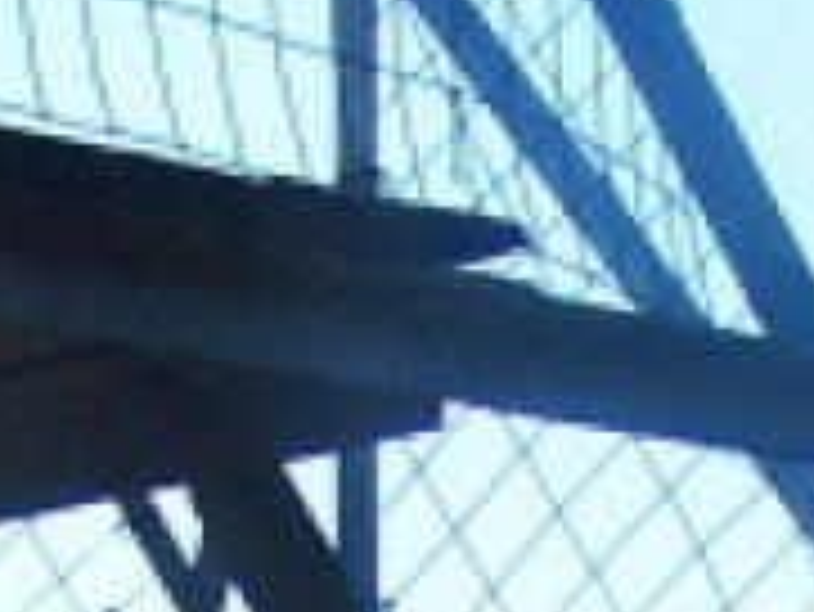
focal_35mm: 287
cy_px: 1559
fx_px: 6753
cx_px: 1066
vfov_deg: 5.0
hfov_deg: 6.8
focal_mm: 6.3
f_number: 4
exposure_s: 1/1000
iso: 80
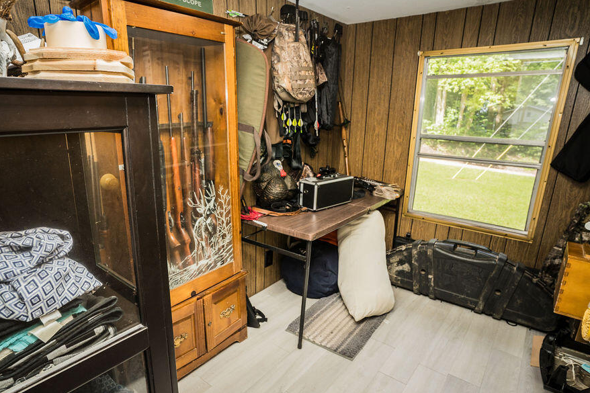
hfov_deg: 80.9
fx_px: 344
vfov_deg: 59.5
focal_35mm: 21
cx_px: 262
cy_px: 204
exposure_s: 1/160
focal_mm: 18
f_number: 5.6
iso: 400
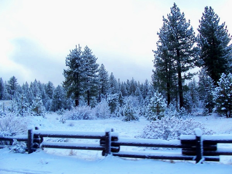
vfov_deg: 40.7
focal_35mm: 35
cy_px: 87
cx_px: 116
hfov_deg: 52.6
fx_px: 235
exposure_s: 1/350
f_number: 2.8
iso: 80
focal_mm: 6
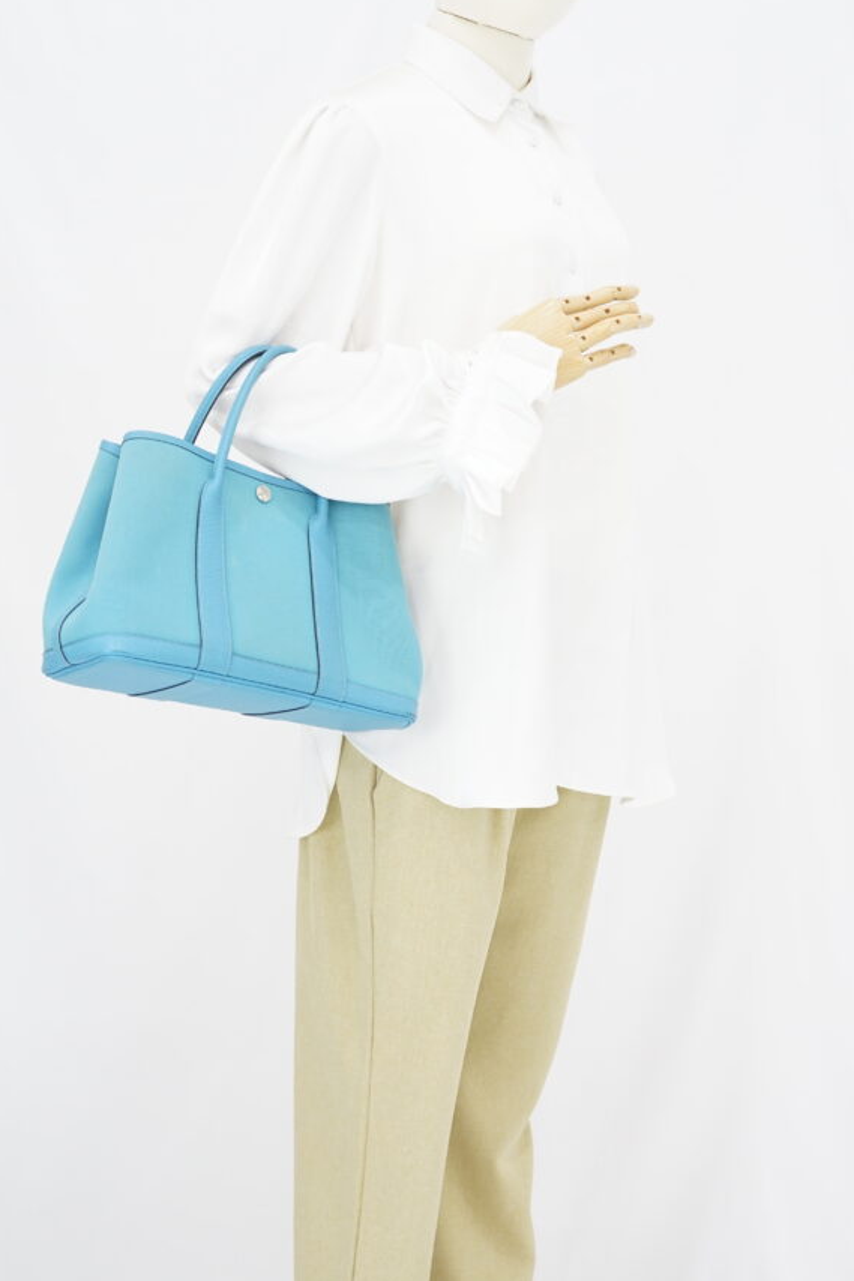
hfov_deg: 22.6
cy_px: 652
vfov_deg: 33.4
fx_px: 2134
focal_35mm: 60
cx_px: 409
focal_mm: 50
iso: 640
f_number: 6.3
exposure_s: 1/6
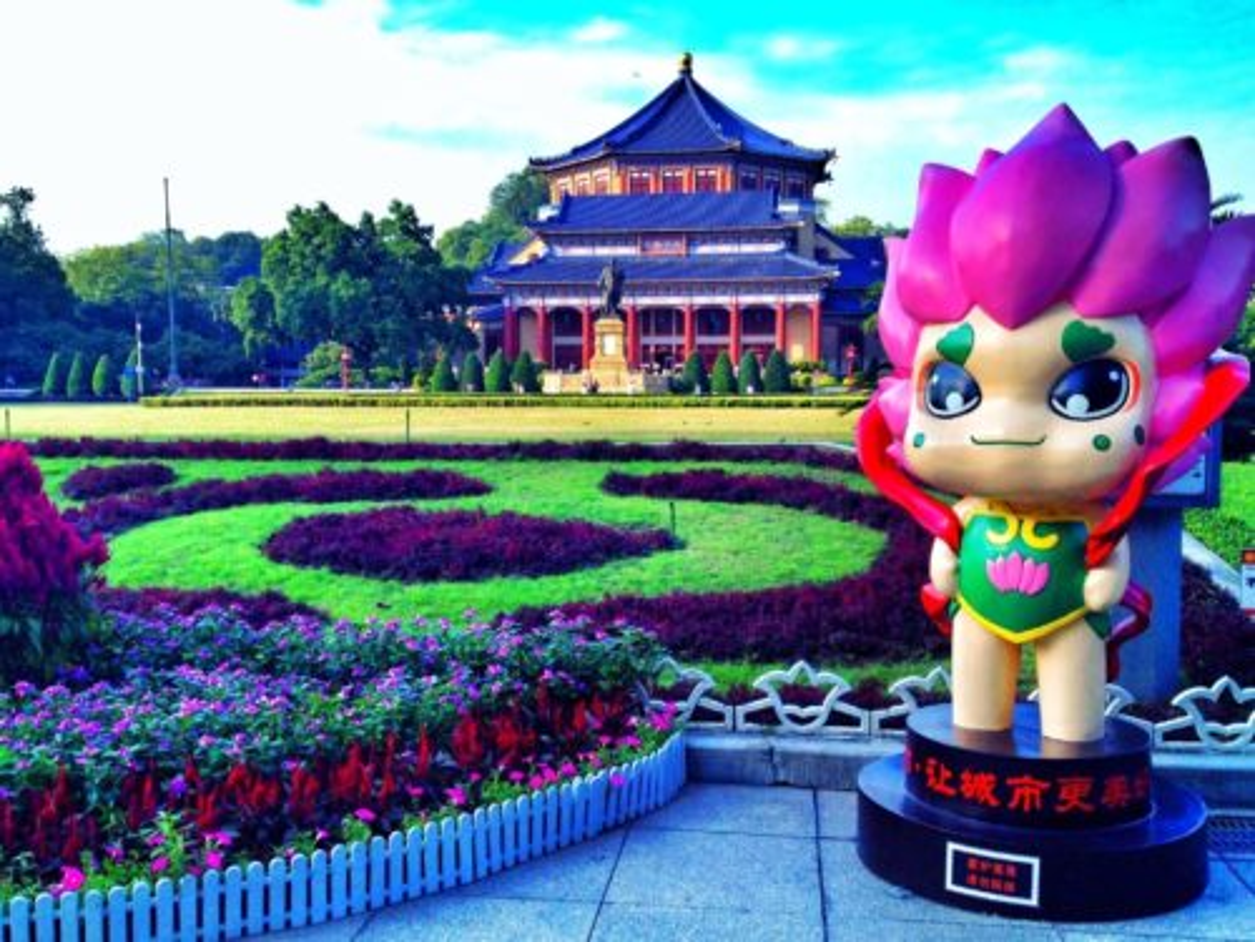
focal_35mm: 35
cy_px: 471
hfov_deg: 52.6
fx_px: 1269
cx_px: 628
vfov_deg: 40.7
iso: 50
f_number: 2.4
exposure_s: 1/600
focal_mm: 4.28
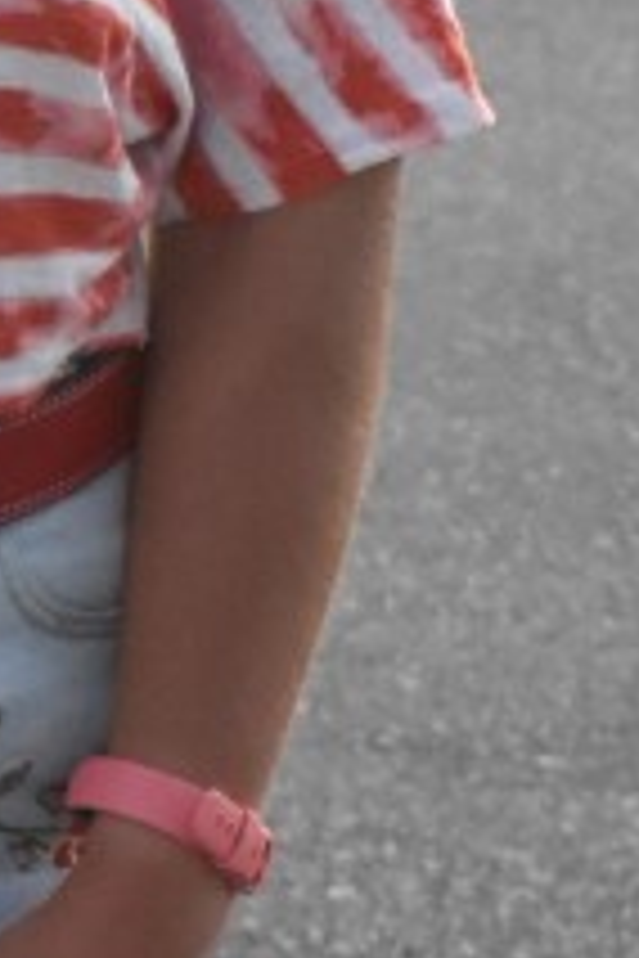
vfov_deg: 7.8
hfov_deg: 5.1
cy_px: 153
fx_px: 6997
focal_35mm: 263
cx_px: -594
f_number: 3.8
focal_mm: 23
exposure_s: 1/500
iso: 900
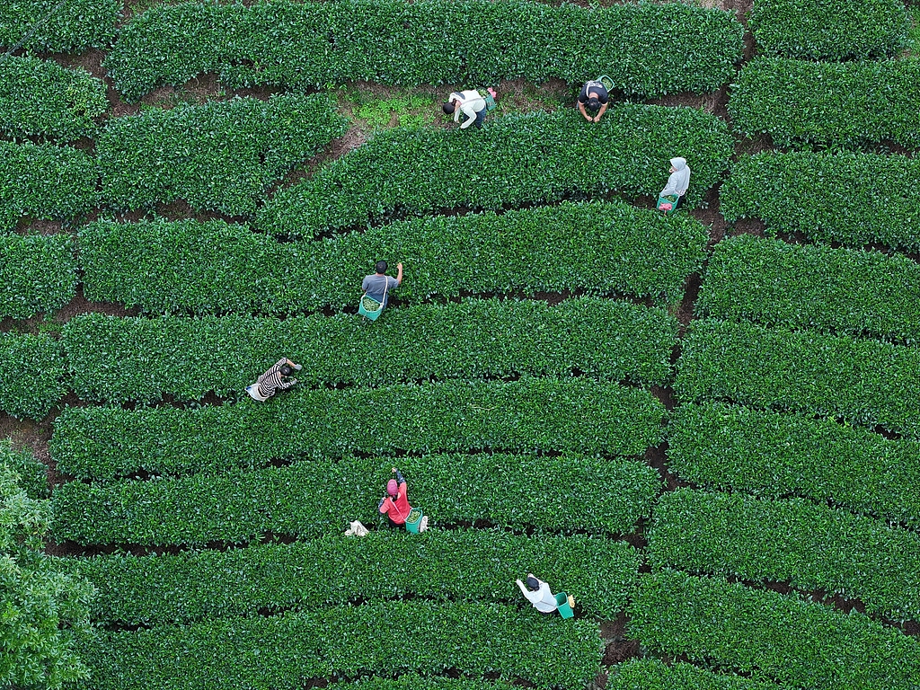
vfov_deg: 21.0
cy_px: 345
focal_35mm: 70
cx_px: 460
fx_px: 1860
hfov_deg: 27.8
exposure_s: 1/159
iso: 100
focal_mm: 19.35
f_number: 2.8
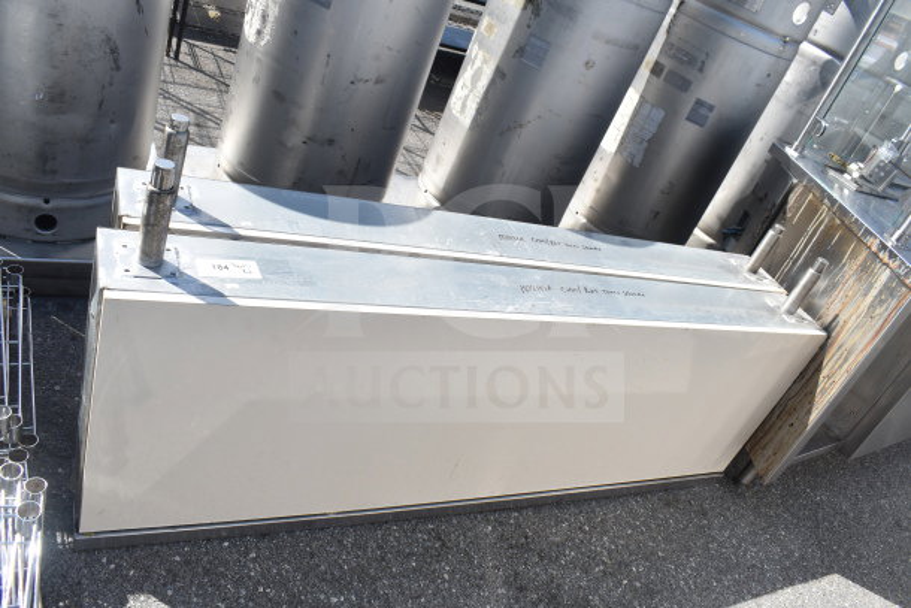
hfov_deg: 67.4
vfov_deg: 48.0
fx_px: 683
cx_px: 456
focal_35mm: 27
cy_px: 304
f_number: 8
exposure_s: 1/250
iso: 200
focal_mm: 18
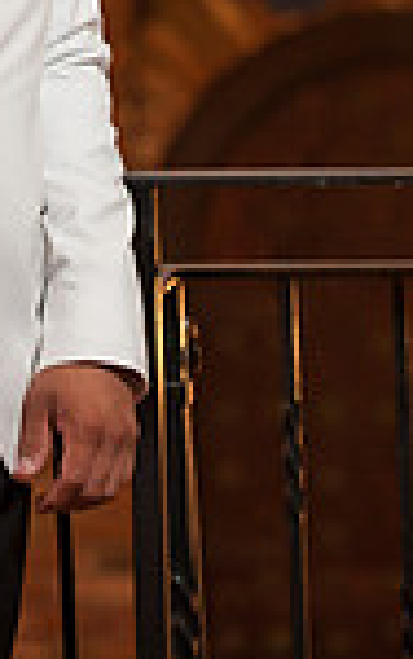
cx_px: -2
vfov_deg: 7.9
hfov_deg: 5.0
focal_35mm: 262
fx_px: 4709
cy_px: -290
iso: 1600
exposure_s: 1/100
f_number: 2.8
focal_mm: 86
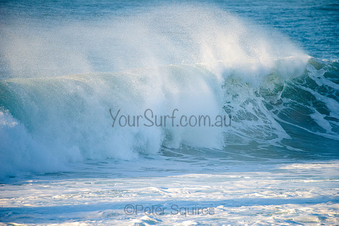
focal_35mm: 500
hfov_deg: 4.1
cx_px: 170
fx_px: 4710
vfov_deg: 2.8
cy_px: 113
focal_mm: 500
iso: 280
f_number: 5.6
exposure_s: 1/1600
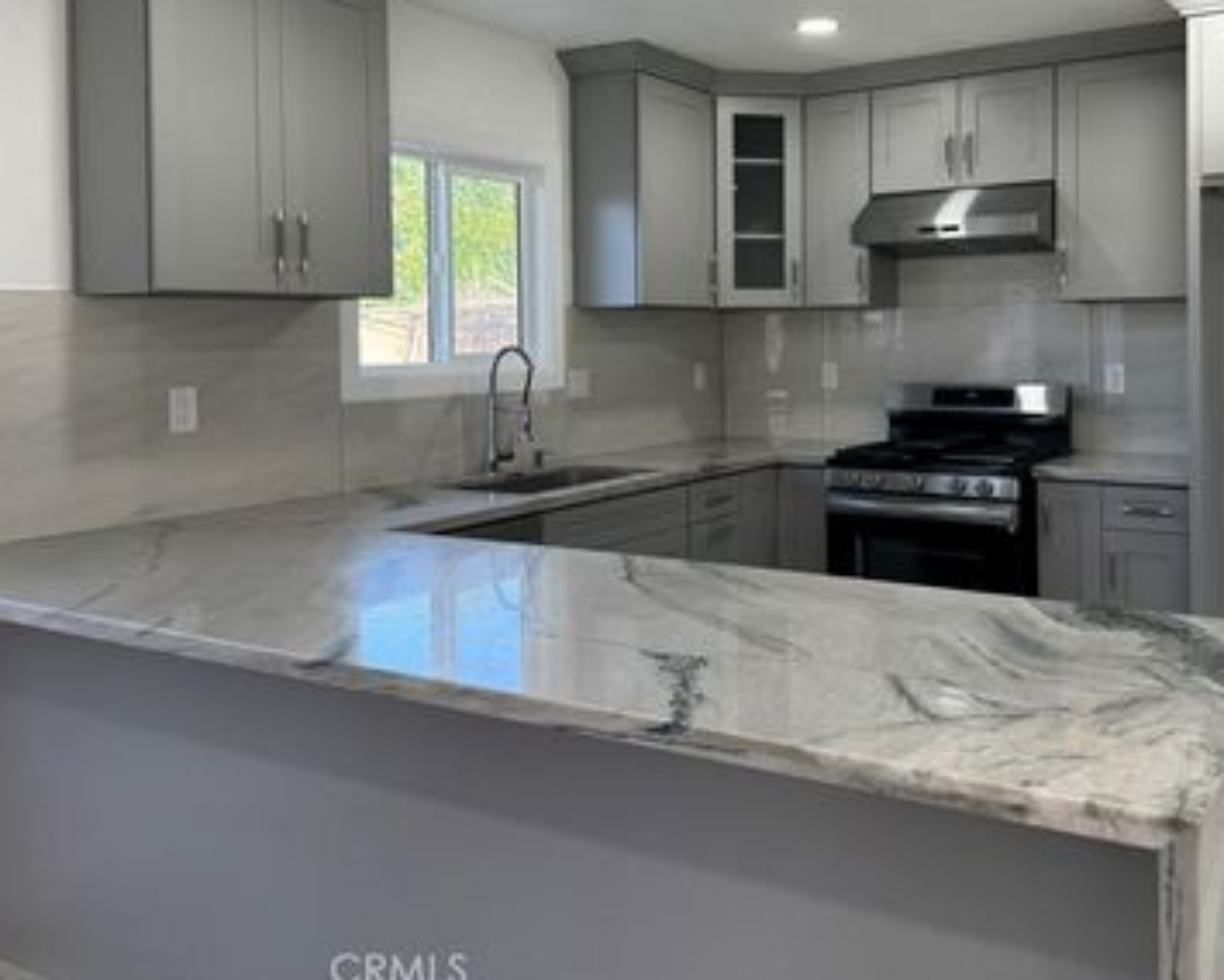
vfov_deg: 44.1
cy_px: 347
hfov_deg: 53.9
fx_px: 1195
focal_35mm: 33
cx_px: 717
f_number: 1.78
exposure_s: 1/120
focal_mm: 6.76
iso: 100
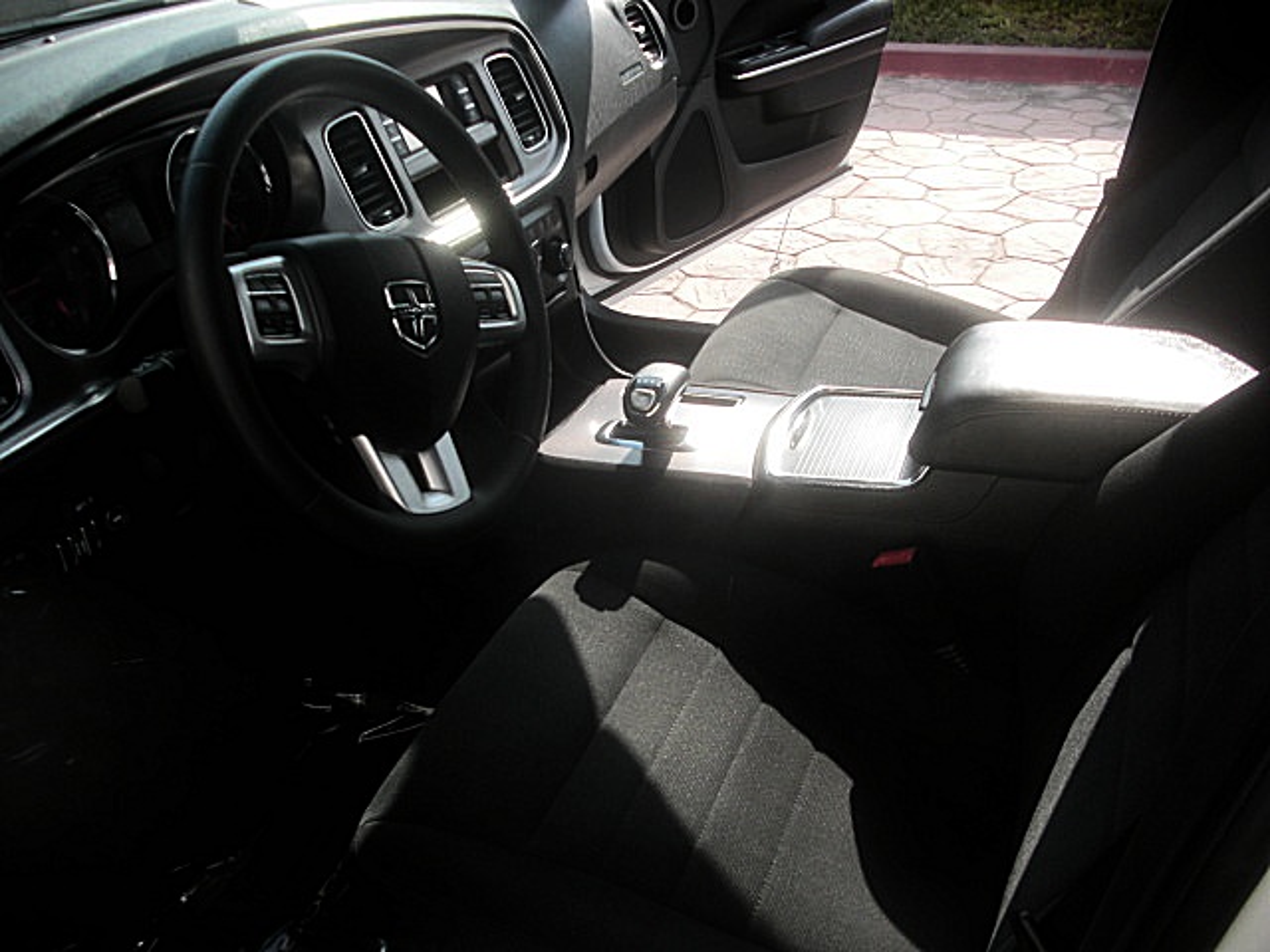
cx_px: 635
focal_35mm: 36
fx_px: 1321
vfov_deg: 39.7
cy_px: 476
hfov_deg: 51.4
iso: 50
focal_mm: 6.3
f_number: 2.8
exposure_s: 1/320
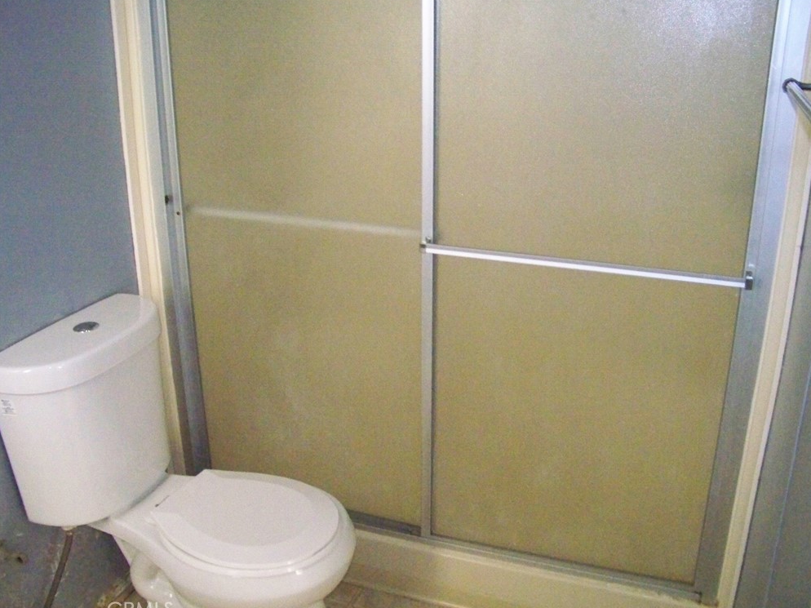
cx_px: 404
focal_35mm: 34
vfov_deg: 41.8
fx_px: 796
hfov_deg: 54.0
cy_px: 308
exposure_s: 1/30
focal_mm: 5.85
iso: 1600
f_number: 2.8
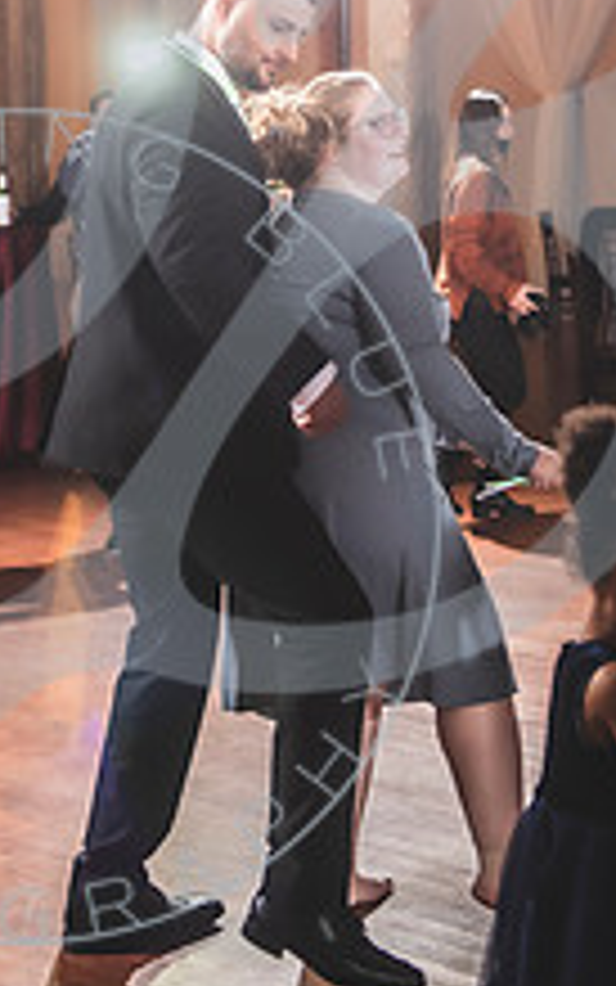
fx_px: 2362
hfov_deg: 14.8
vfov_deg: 23.2
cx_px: 225
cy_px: 185
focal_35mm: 88
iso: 1000
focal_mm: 42
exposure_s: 1/200
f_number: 2.8
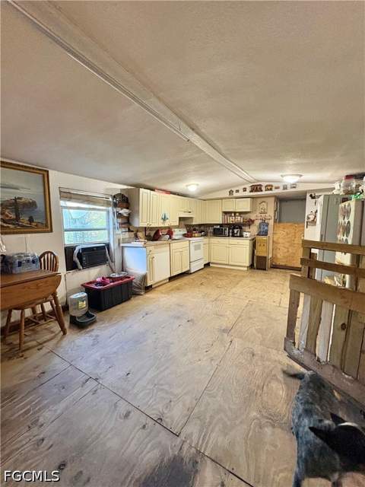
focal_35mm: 14
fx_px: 197
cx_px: 182
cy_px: 244
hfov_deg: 85.7
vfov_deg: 102.1
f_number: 2.2
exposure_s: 1/60
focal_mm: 2.22
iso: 400
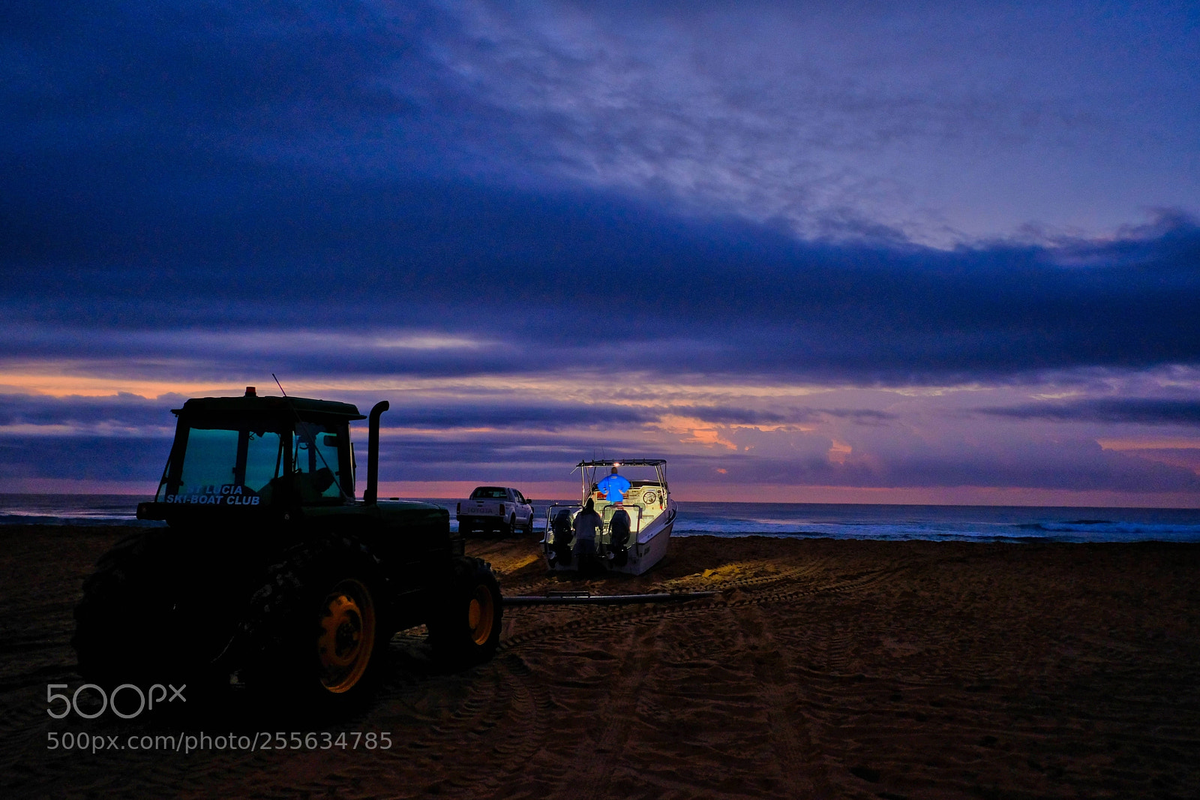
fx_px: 900
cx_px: 600
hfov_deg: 67.4
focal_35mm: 27
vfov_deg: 47.9
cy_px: 400
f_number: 2
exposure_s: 1/8
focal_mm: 18
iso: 1250
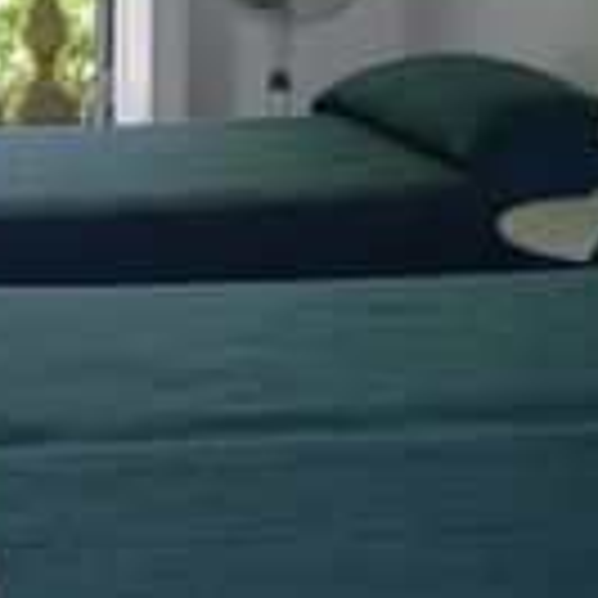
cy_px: 198
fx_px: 2678
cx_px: -99
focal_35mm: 137
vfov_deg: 12.7
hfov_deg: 12.5
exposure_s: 1/30
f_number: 3.9
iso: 124
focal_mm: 9.3
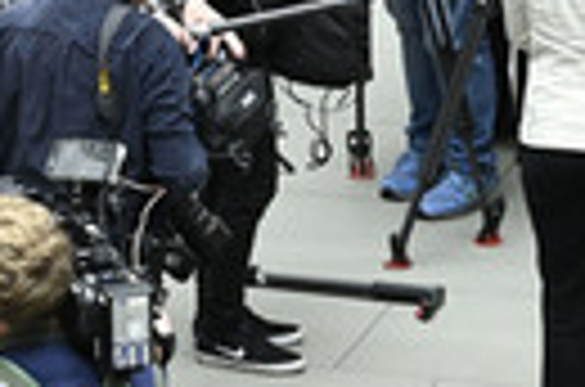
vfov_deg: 4.1
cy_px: 50
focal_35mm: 330
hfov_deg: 6.3
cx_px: 164
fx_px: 5349
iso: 5000
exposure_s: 1/400
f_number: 5.6
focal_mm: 95
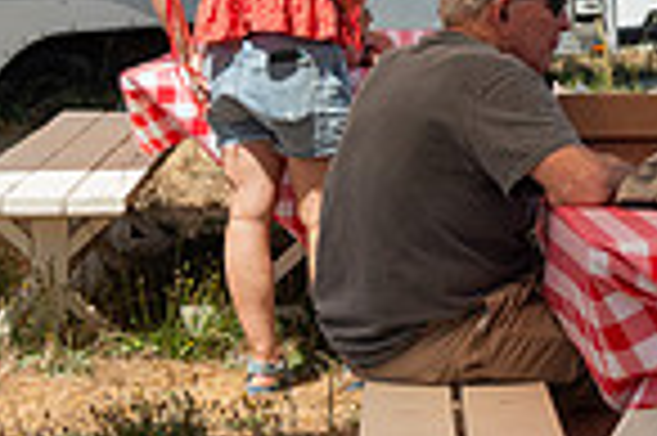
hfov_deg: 13.3
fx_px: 2534
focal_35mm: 139
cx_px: 1192
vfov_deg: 9.7
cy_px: -70
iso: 500
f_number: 4.5
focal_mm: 35
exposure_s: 1/3200
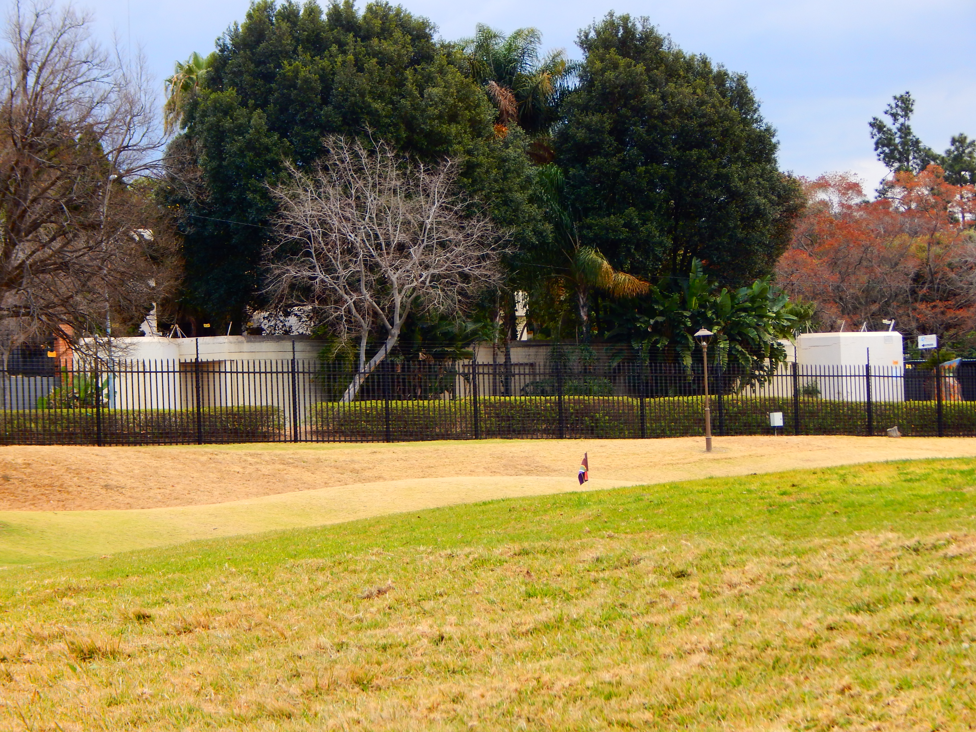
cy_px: 366
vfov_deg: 14.2
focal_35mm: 104
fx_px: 2932
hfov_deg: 18.9
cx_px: 488
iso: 125
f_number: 4.5
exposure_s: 1/160
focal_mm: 18.7
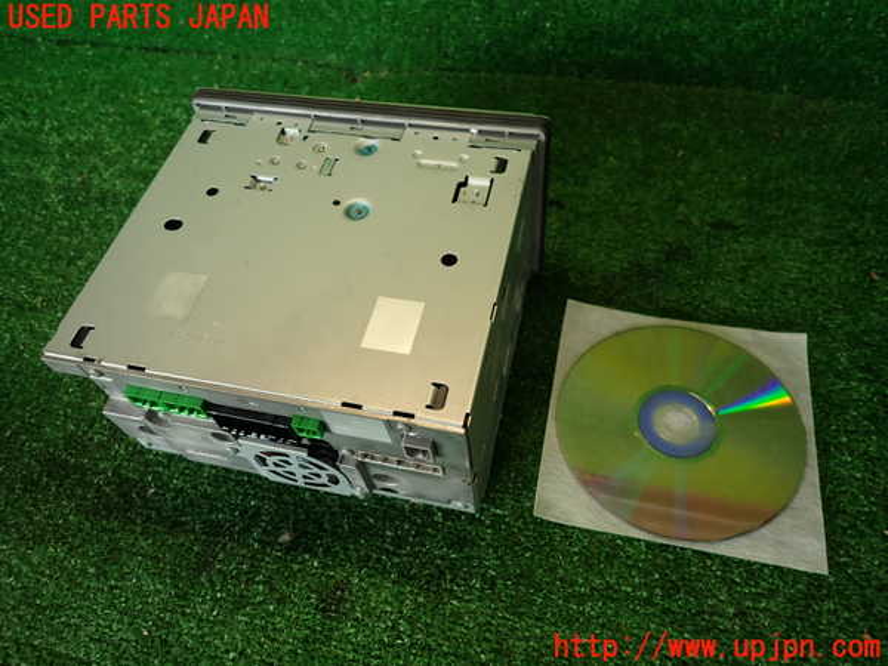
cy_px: 333
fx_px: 641
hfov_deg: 69.4
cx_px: 444
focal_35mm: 25
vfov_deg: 54.9
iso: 100
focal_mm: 4.5
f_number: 2
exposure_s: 1/80
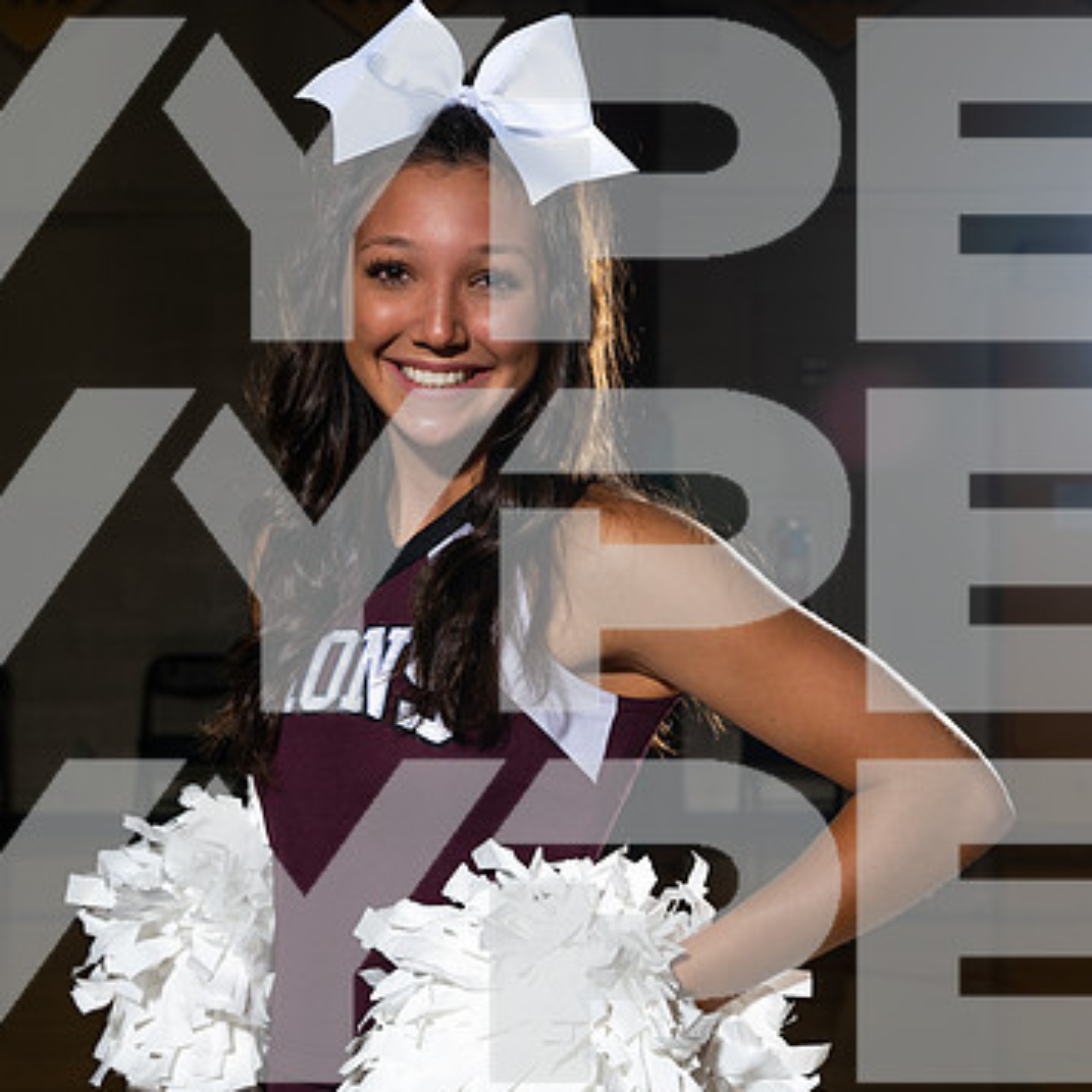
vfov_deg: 25.0
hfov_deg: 25.0
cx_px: 440
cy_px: 552
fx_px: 2463
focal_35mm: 69
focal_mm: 50
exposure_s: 1/125
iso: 100
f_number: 8
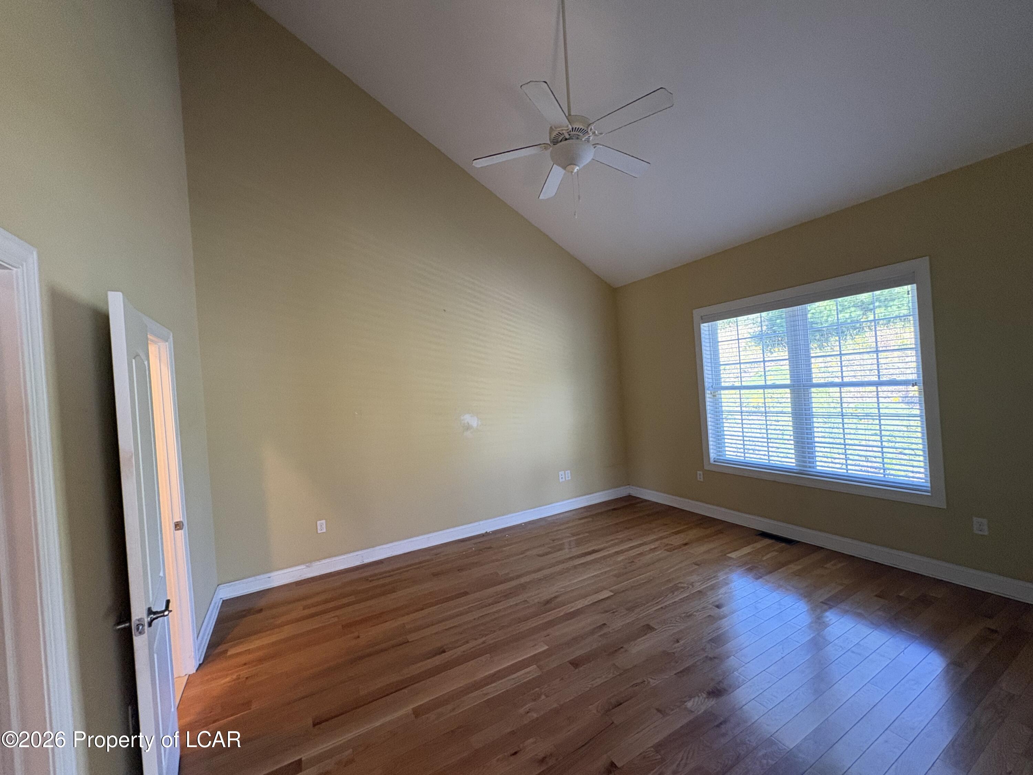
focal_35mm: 14
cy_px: 388
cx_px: 516
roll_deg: +4.2
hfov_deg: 102.1
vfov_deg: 85.7
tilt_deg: +0.5
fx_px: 418
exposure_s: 1/60
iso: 320
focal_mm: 2.22
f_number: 2.2
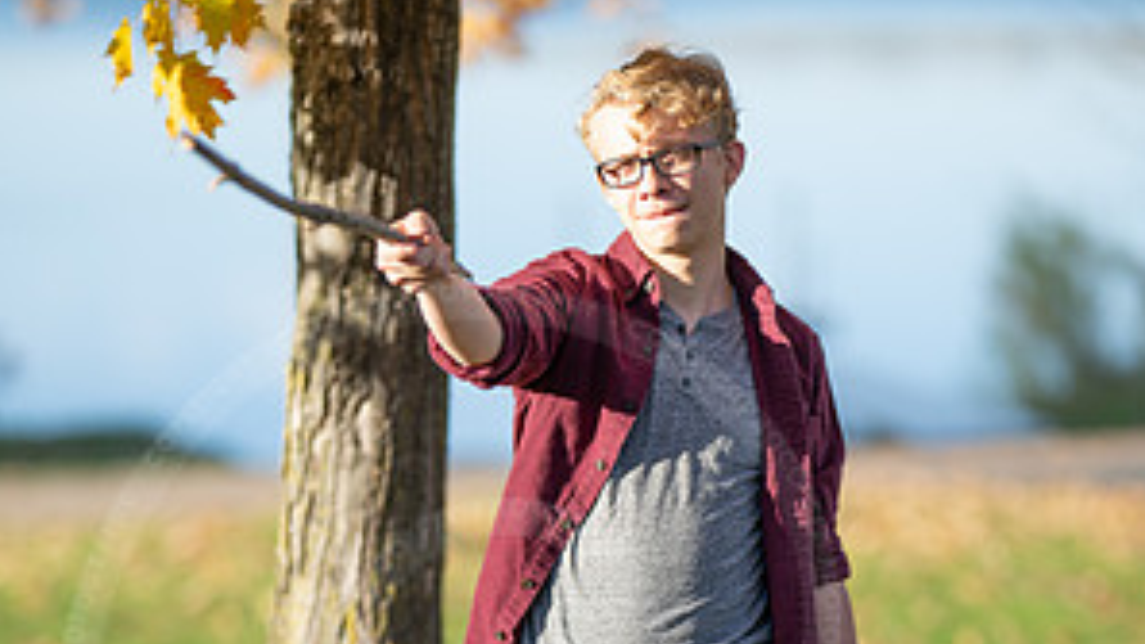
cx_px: 574
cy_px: 752
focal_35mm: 135
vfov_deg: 8.9
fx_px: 4098
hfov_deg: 15.9
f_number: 1.2
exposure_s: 1/2000
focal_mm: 85
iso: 80
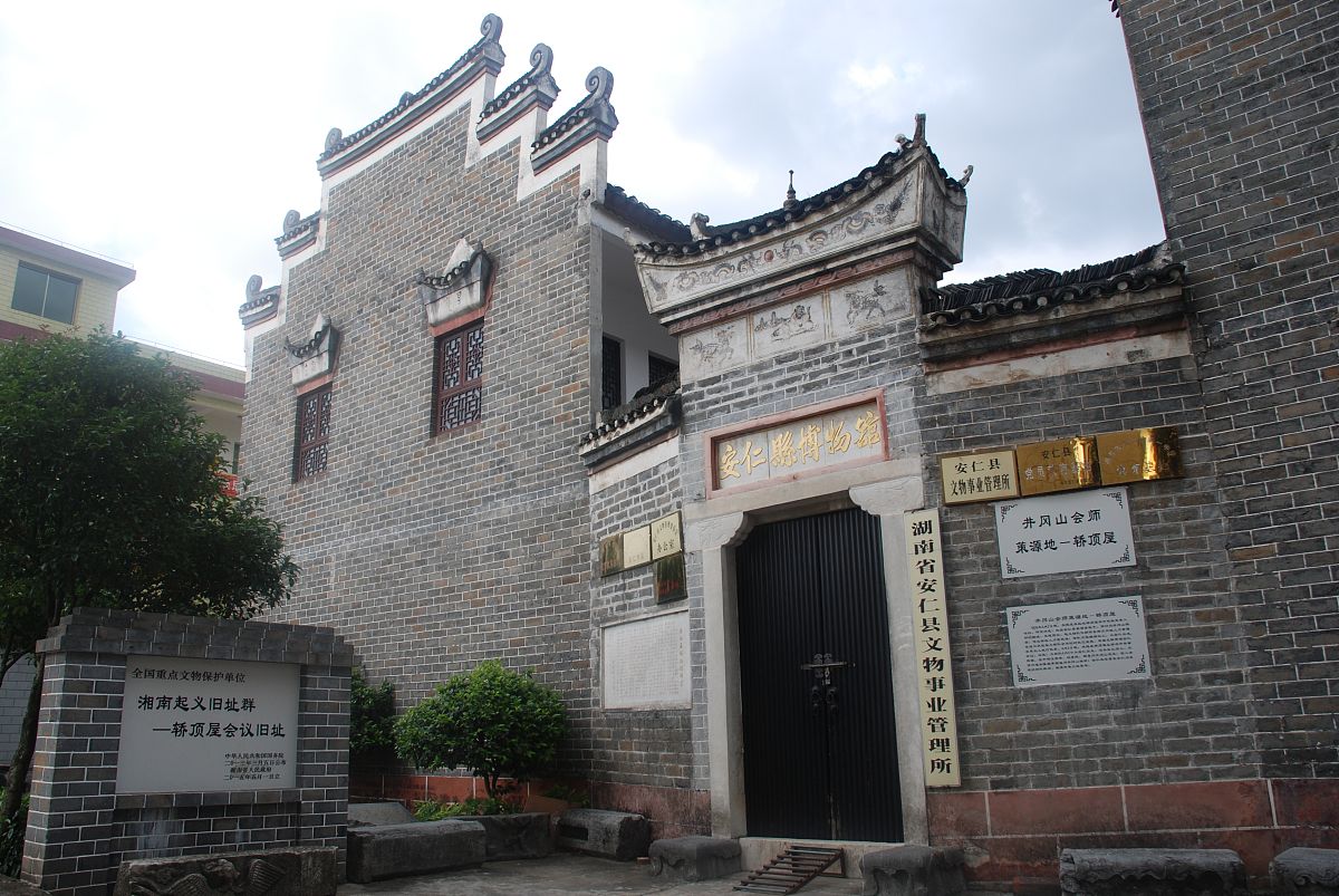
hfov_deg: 67.3
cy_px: 448
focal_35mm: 27
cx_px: 670
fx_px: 1005
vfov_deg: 48.0
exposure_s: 1/125
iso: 125
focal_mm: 18
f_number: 5.6
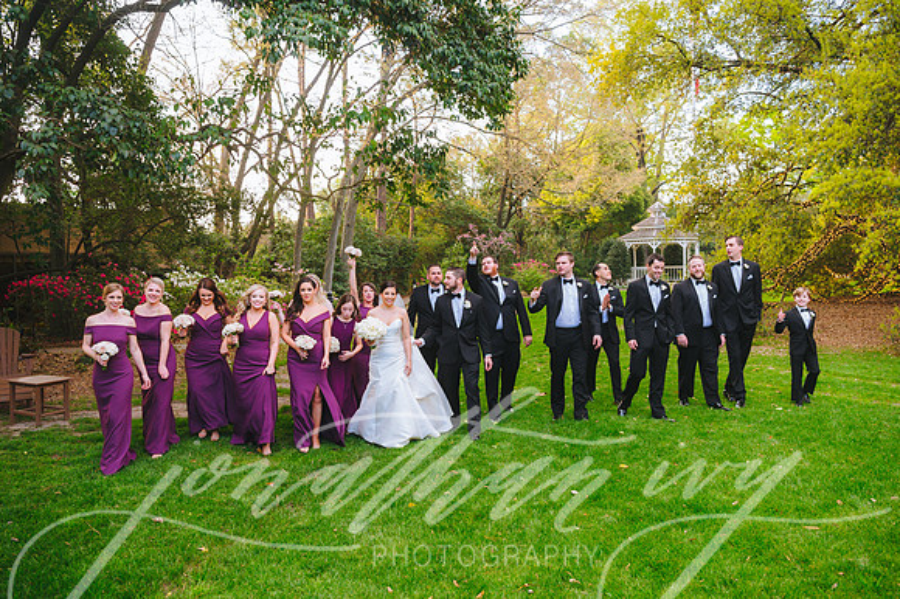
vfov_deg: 42.0
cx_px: 468
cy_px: 312
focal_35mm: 31
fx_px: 780
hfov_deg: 59.9
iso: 1000
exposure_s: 1/250
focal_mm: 30
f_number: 3.5
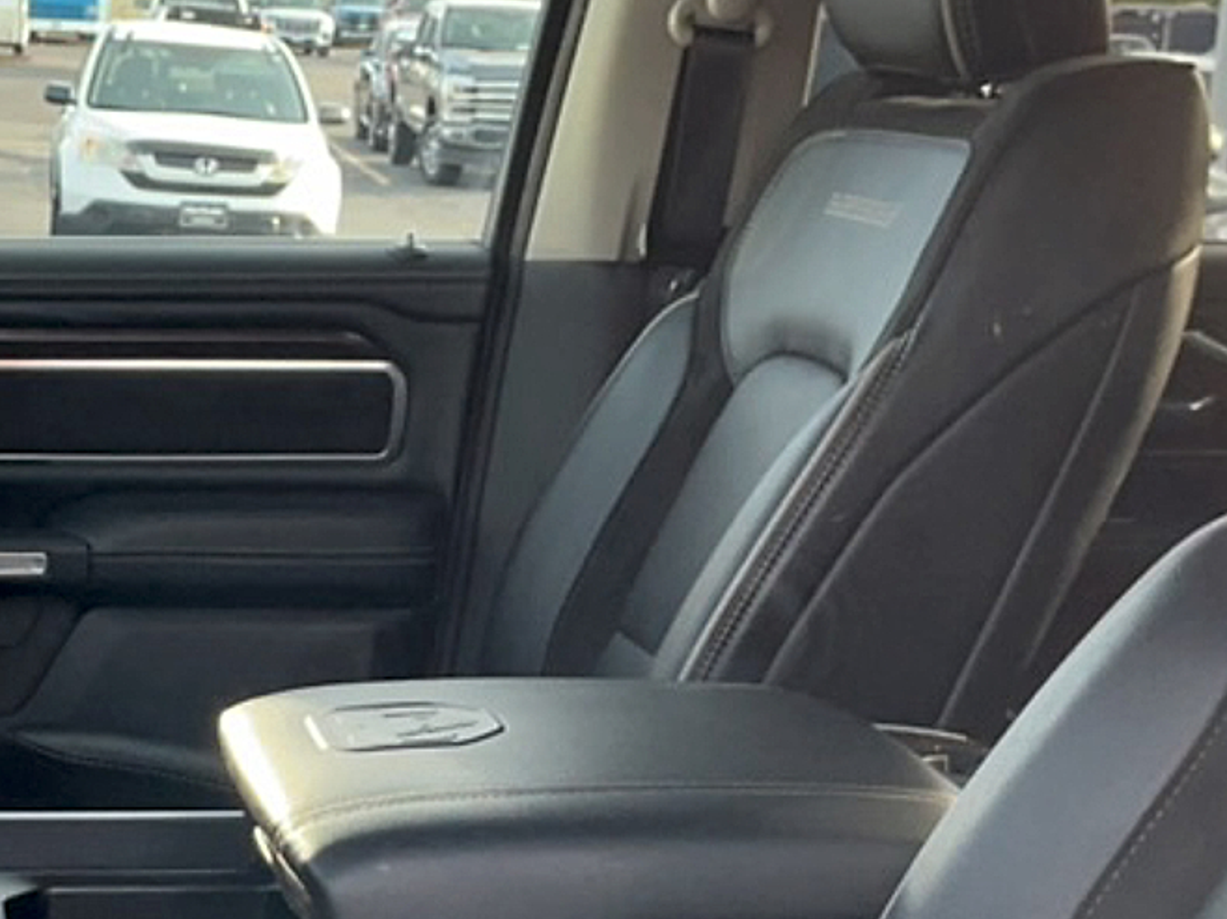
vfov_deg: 19.7
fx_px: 2587
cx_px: 310
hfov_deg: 26.4
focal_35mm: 73
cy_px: 869
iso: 40
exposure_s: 1/120
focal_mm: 3
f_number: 1.8
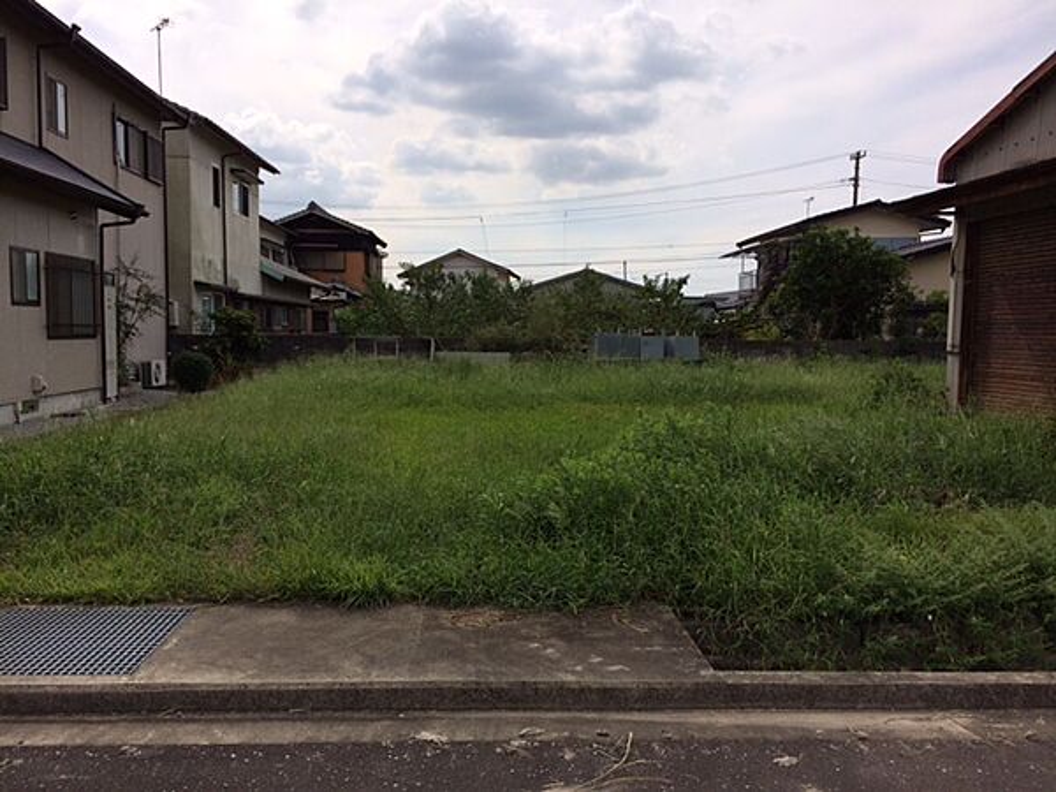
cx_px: 528
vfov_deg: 46.8
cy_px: 396
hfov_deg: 60.0
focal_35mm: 30
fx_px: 915
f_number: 2.2
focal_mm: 4.12
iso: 40
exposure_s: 1/3731
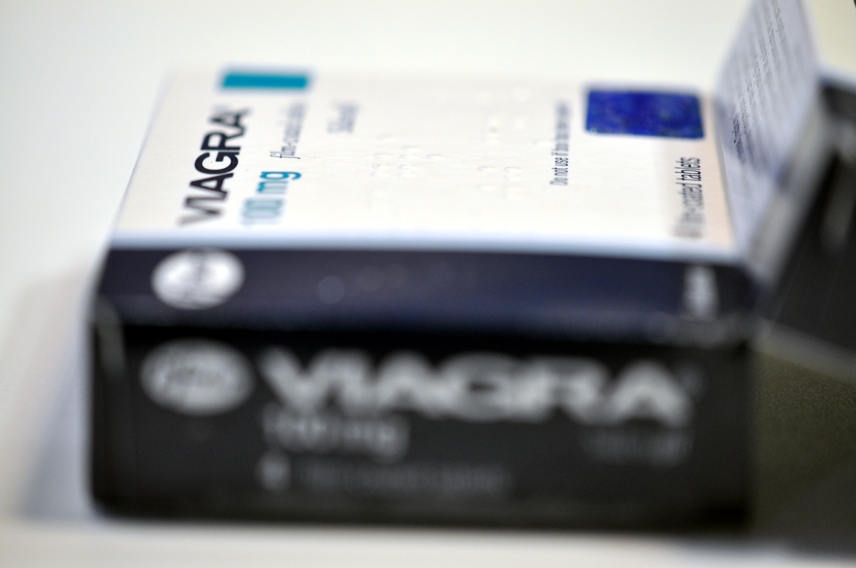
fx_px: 3028
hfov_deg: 16.1
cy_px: 284
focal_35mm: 128
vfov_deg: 10.7
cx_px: 428
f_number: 4
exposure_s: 1/60
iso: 560
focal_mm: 85
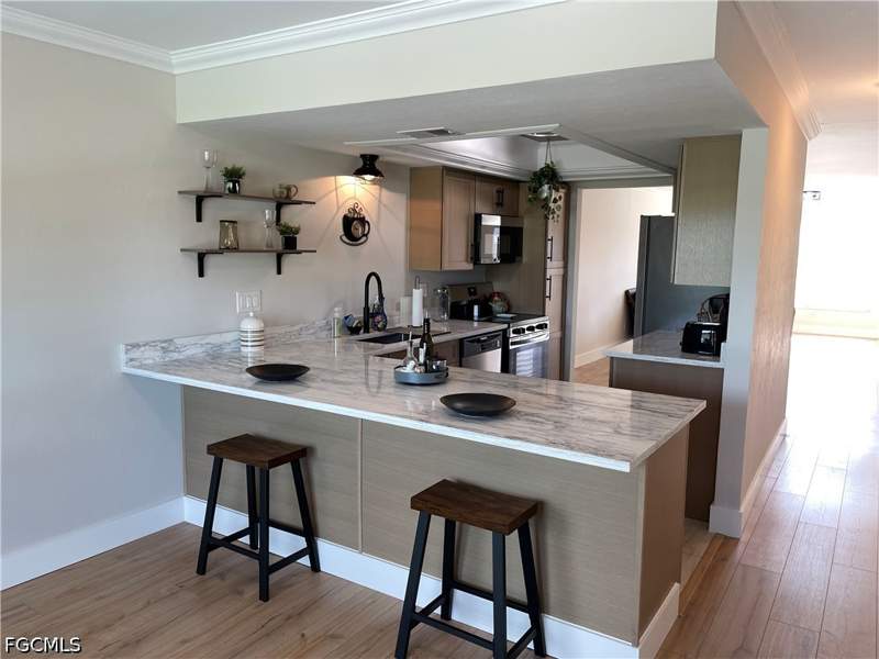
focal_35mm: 26
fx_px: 660
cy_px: 330
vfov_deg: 53.1
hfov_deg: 67.3
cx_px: 440
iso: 80
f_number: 1.6
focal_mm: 4.2
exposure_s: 1/120
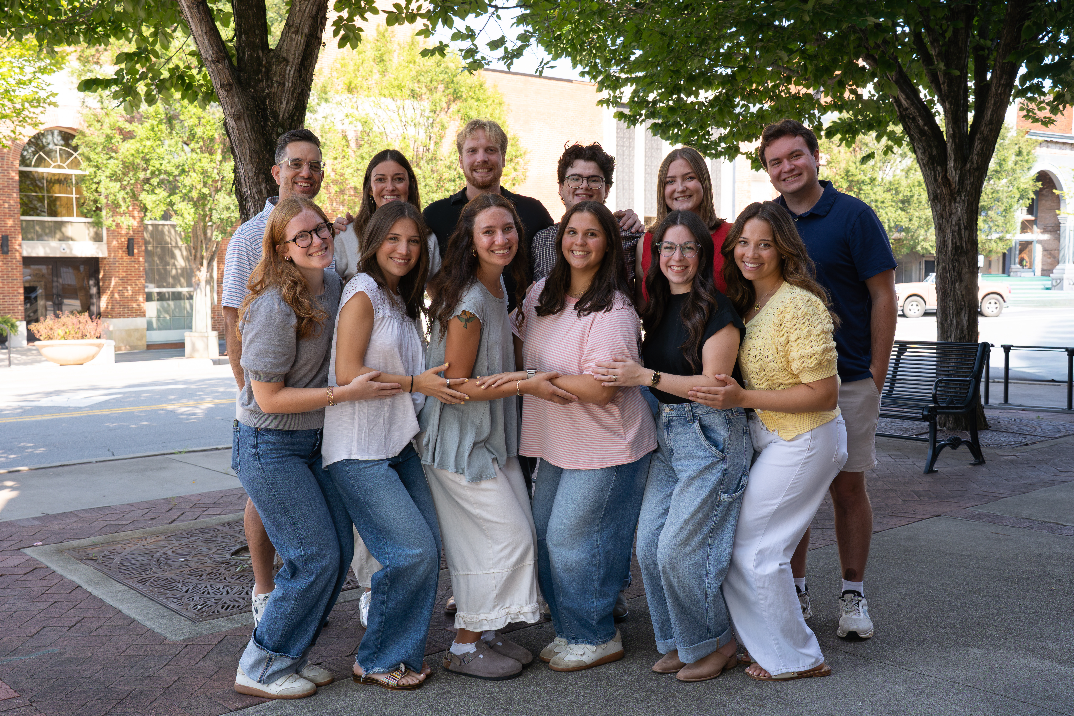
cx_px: 537
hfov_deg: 51.9
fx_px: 1104
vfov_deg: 35.9
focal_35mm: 37
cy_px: 358
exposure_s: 1/250
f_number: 7.1
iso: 640
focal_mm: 37
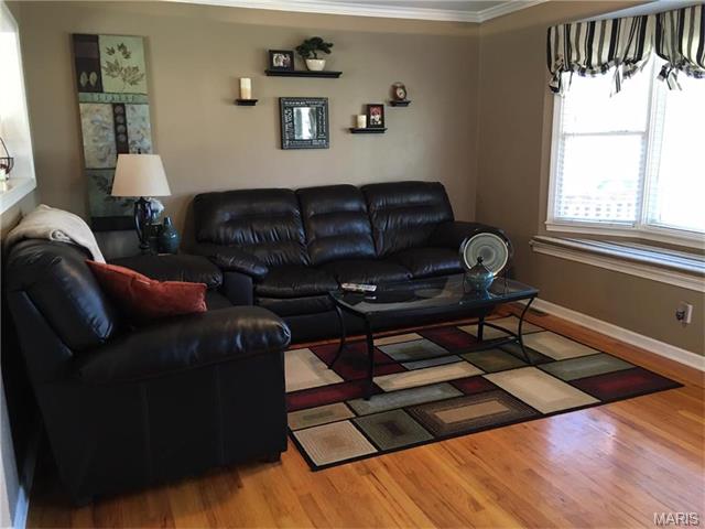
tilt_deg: -9.0
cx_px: 352
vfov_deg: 48.2
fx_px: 591
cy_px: 264
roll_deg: -0.7
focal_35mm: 29
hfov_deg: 61.7
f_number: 2.2
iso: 80
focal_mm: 4.15
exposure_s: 1/15
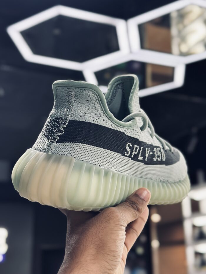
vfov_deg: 39.7
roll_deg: -0.7
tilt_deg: +19.8
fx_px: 381
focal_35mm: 48
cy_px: 137
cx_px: 103
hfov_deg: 30.3
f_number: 1.78
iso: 160
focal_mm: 6.86
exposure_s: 1/100
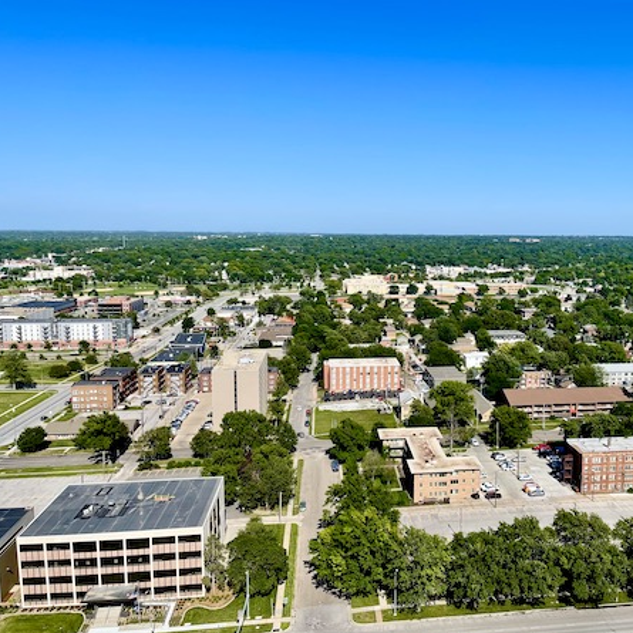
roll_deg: -0.3
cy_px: 314
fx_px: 641
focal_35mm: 31
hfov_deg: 51.5
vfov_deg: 52.5
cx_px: 422
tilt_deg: -8.2
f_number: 1.6
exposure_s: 1/4348
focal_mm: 5.1
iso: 32
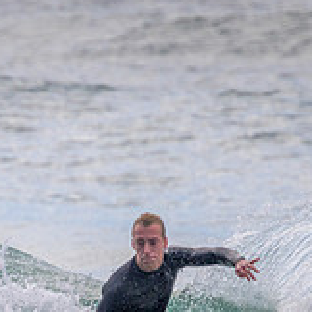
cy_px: 346
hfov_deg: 0.7
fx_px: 24800
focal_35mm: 2432
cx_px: 71
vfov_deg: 0.7
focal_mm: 800
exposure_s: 1/2000
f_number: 11
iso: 1000
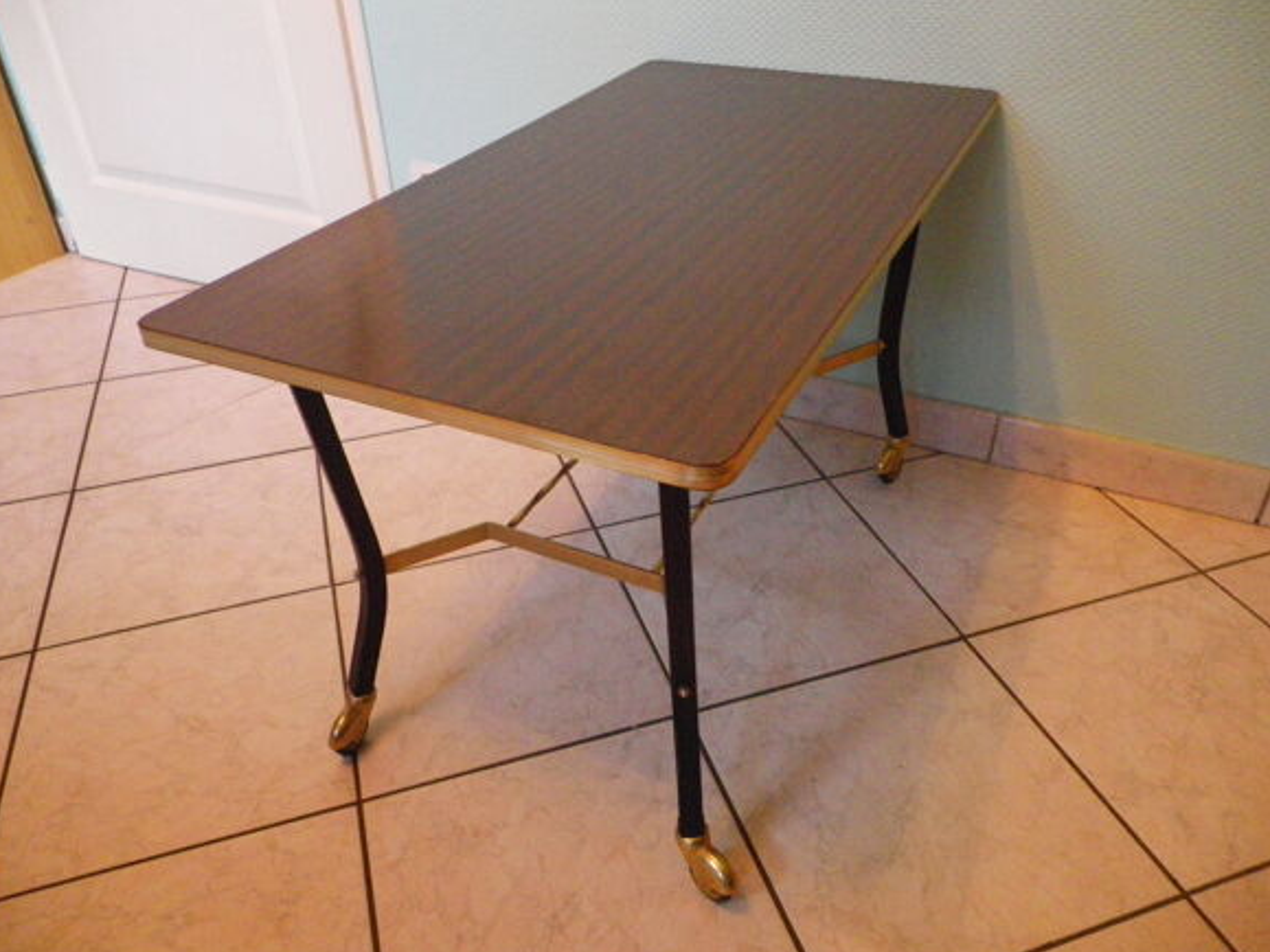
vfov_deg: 48.2
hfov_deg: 61.7
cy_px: 472
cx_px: 634
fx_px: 1064
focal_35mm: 29
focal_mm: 4.9
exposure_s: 1/30
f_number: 2.6
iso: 800
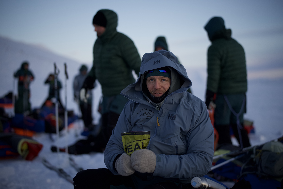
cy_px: 94
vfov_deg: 27.0
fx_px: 393
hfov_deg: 39.6
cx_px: 142
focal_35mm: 50
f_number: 1.4
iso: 500
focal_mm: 50
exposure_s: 1/4000
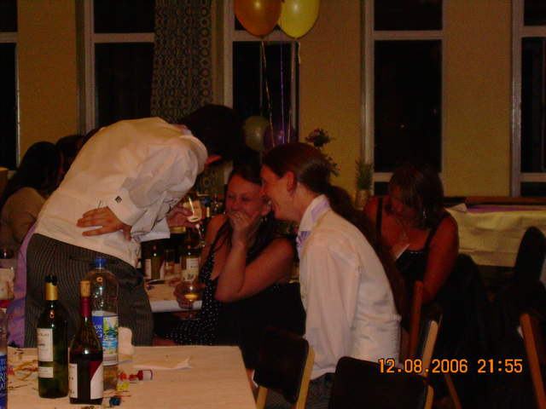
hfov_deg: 17.9
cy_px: 204
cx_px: 273
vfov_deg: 13.5
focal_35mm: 110
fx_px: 1735
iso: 200
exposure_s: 1/60
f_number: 4.9
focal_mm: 18.9
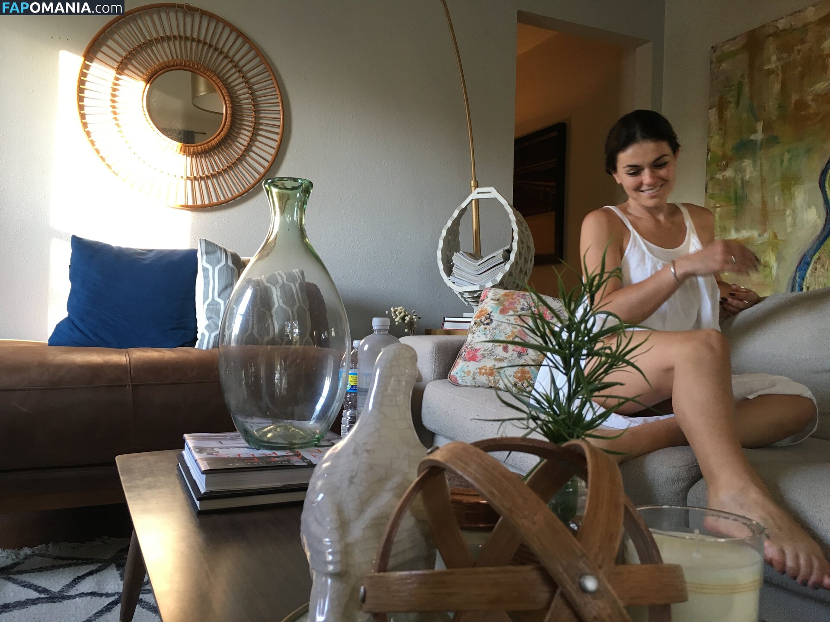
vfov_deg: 48.2
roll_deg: -1.3
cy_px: 311
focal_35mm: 29
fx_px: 695
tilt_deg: +0.1
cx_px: 415
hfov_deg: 61.7
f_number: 2.2
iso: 80
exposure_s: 1/30
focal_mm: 4.15
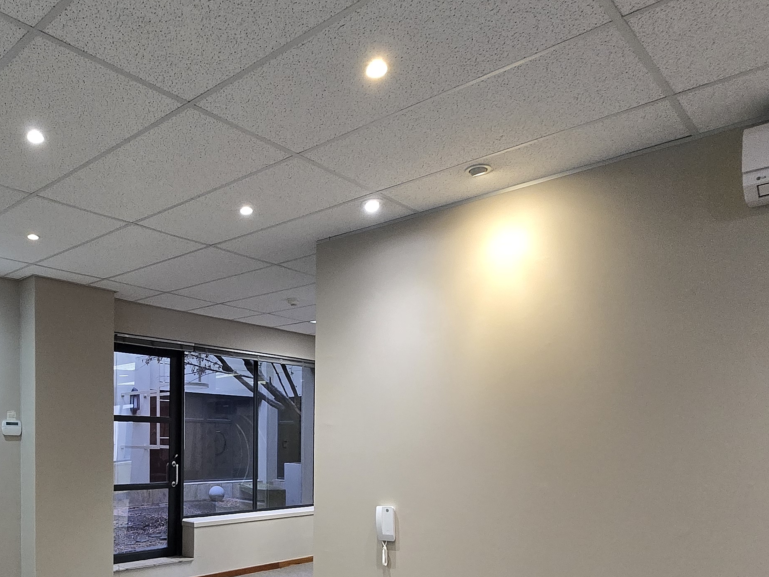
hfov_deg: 61.1
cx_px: 227
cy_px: 458
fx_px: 622
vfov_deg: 47.2
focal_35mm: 28
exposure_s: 1/50
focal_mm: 1.7
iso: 250
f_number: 2.2
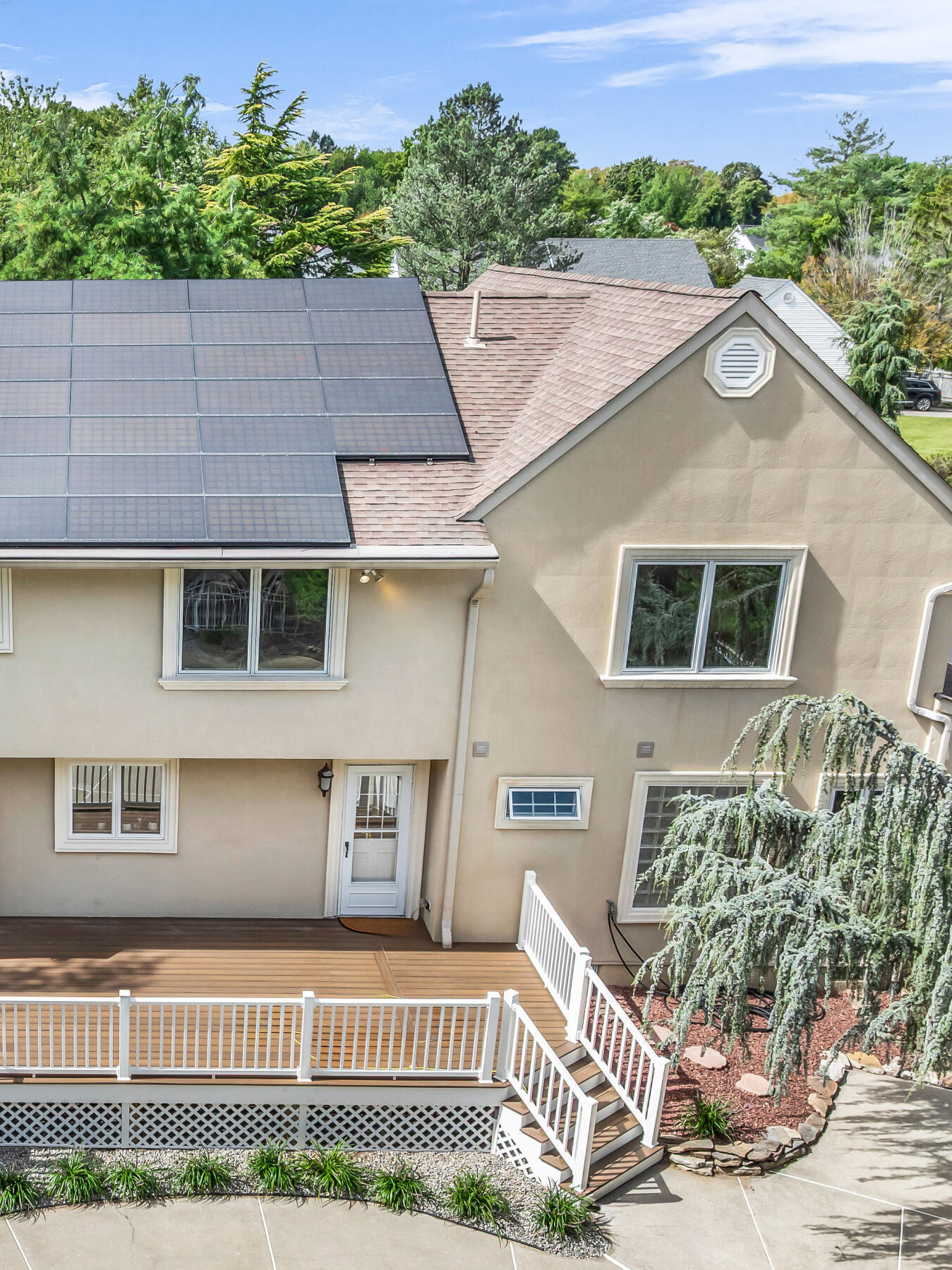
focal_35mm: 40
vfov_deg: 46.5
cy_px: 765
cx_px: 47
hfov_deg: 33.5
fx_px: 1467
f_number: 2.8
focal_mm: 12.29
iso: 130
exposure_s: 1/200
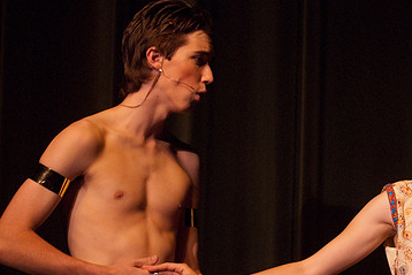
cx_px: 265
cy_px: 150
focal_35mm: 209
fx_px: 2393
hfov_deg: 9.8
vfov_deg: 6.6
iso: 1000
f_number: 2.8
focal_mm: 86
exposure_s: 1/50
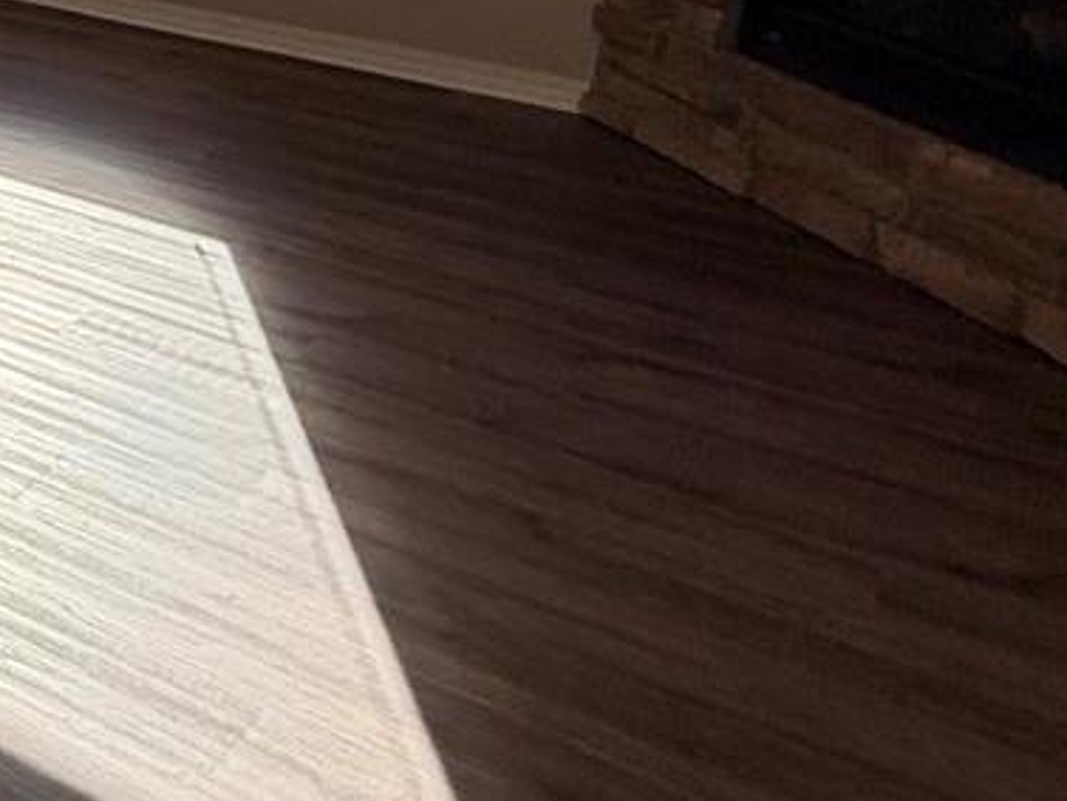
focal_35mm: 52
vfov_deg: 26.4
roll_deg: -0.3
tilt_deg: -13.9
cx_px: -359
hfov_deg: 29.0
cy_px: -23
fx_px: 1603
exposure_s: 1/468
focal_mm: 2.22
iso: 64
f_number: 2.2
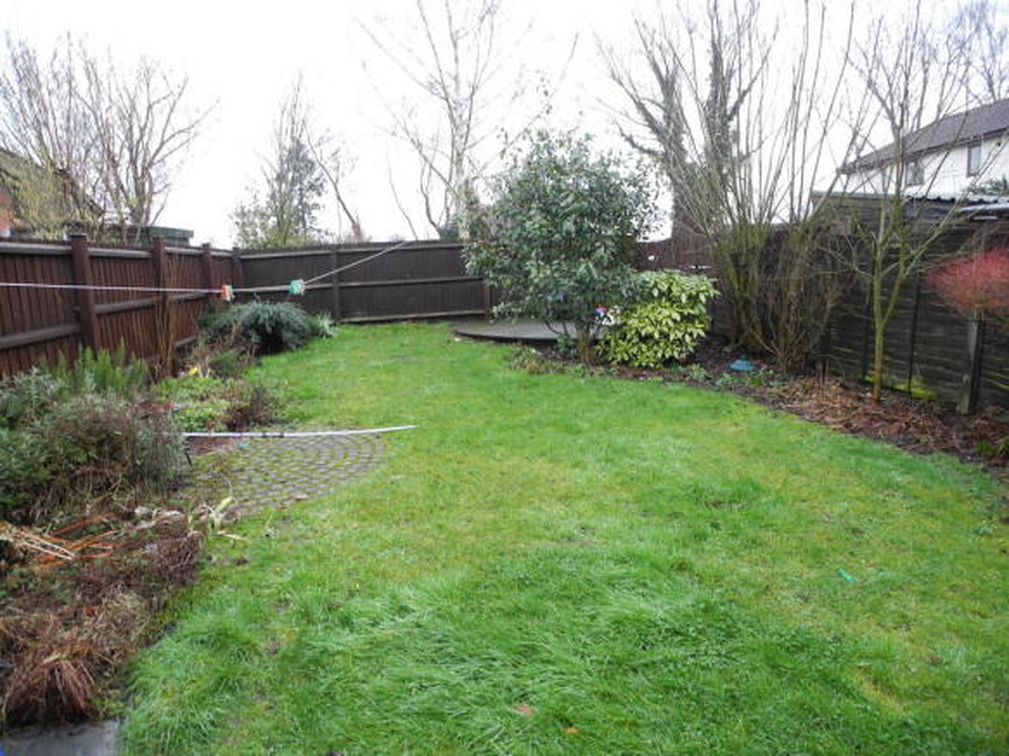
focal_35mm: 28
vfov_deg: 49.7
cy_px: 378
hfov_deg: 63.5
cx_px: 504
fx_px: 816
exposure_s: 1/43
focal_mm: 6
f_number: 2.8
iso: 100
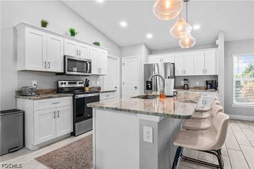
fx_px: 141
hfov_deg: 84.0
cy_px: 84
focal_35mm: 20
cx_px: 127
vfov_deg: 61.8
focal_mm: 20
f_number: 10
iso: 320
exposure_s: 1/2
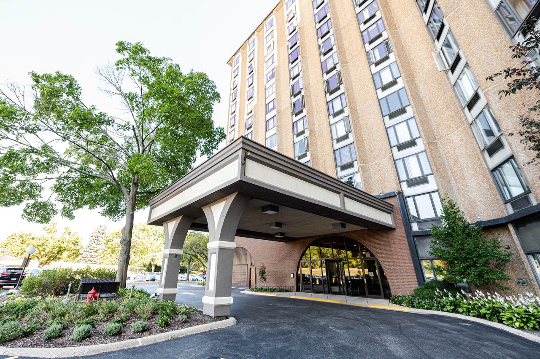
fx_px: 224
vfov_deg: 77.5
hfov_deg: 100.5
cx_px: 252
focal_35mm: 15
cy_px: 180
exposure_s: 1/160
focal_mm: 14
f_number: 4.5
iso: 250
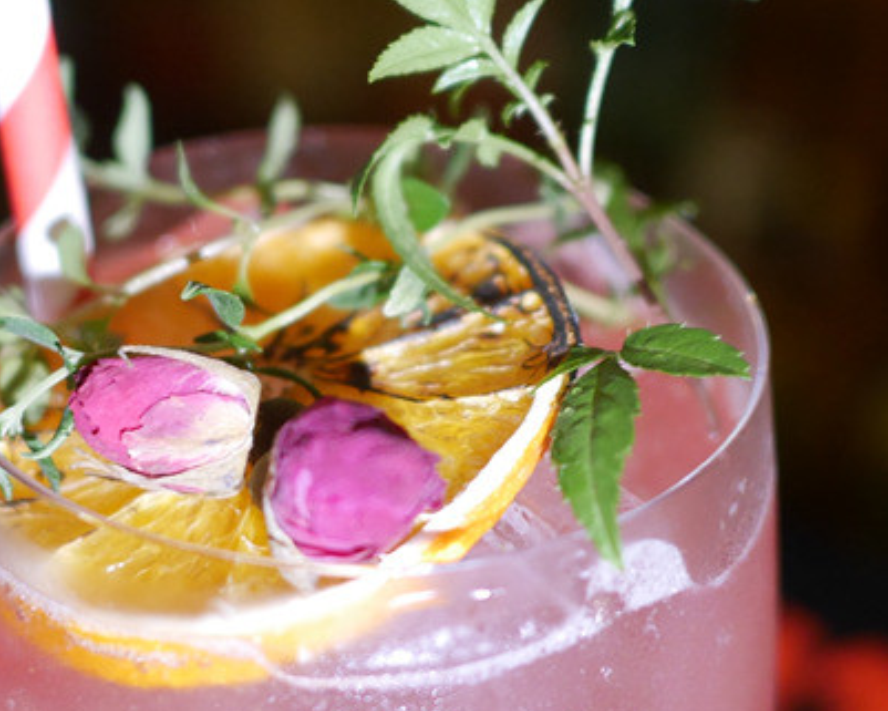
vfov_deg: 21.0
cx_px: 376
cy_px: 368
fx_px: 1919
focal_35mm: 73
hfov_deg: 26.0
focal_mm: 15
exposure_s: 1/60
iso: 1000
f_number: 1.7
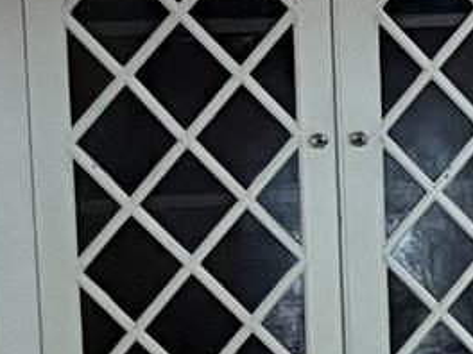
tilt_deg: -10.6
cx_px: 1666
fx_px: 2760
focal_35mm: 202
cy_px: 59
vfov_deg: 7.3
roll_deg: -2.2
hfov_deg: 7.7
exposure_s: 1/60
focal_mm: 5.1
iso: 320
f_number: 1.6
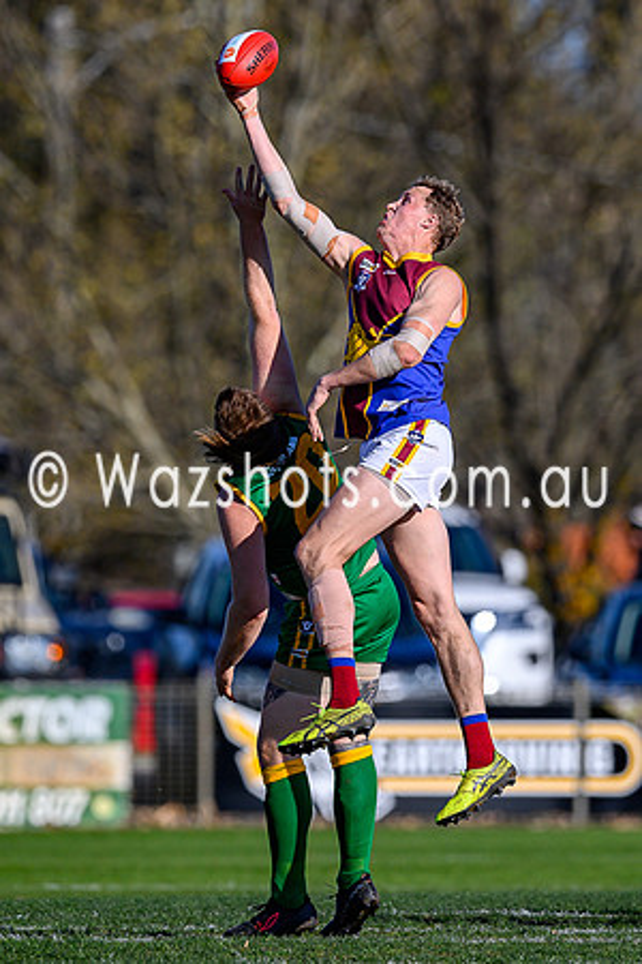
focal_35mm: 991
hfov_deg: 1.4
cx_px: 342
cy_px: 446
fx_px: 26501
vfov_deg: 2.1
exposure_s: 1/2000
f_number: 4
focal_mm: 500
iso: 125
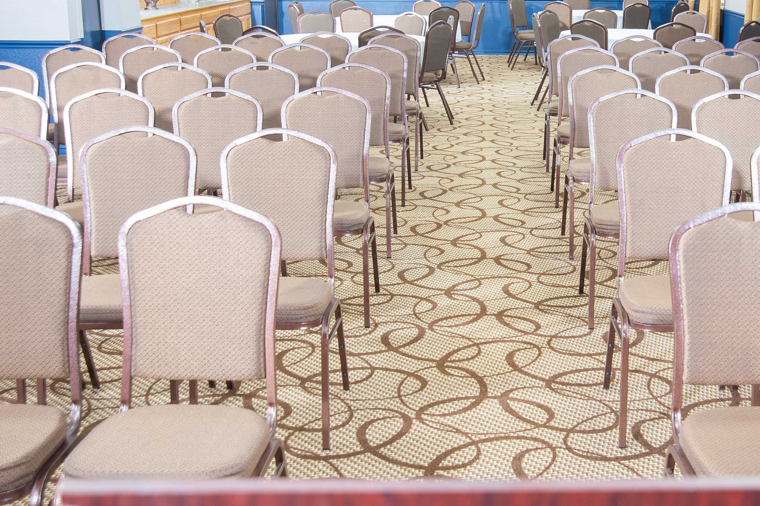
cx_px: 493
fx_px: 1118
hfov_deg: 37.2
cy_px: 178
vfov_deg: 25.4
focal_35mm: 53
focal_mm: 35
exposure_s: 1/6
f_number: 4.5
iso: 200
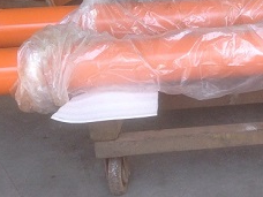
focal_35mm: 87
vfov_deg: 16.7
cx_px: 241
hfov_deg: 21.9
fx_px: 661
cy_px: 14
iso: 50
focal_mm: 4.12
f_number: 2.4
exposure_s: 1/120
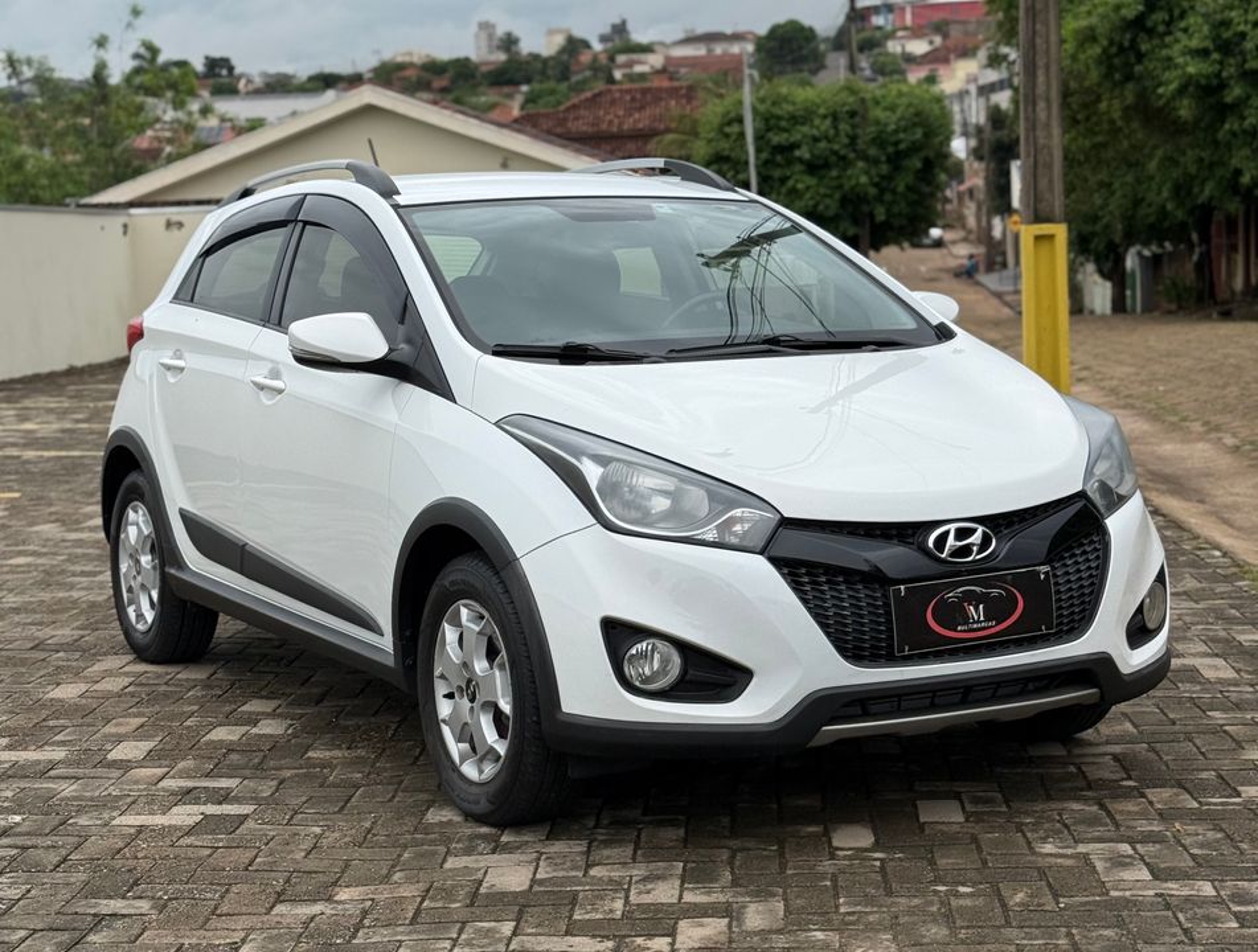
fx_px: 1750
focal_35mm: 48
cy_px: 476
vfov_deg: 30.4
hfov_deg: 39.5
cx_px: 629
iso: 64
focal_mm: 6.76
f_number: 1.78
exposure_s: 1/2667
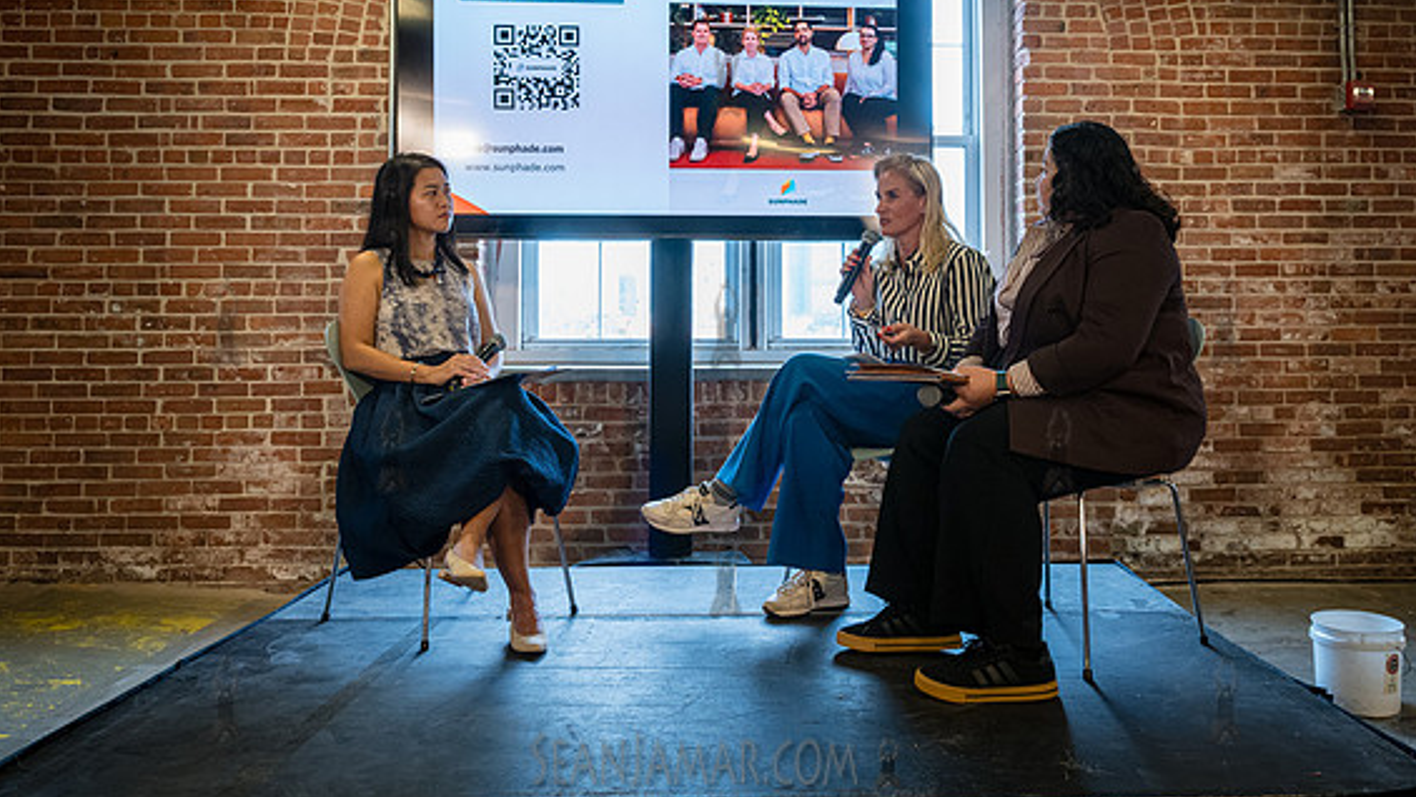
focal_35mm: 31
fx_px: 1164
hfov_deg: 62.4
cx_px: 797
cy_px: 293
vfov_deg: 37.5
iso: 2500
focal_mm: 26
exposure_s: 1/160
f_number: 6.3
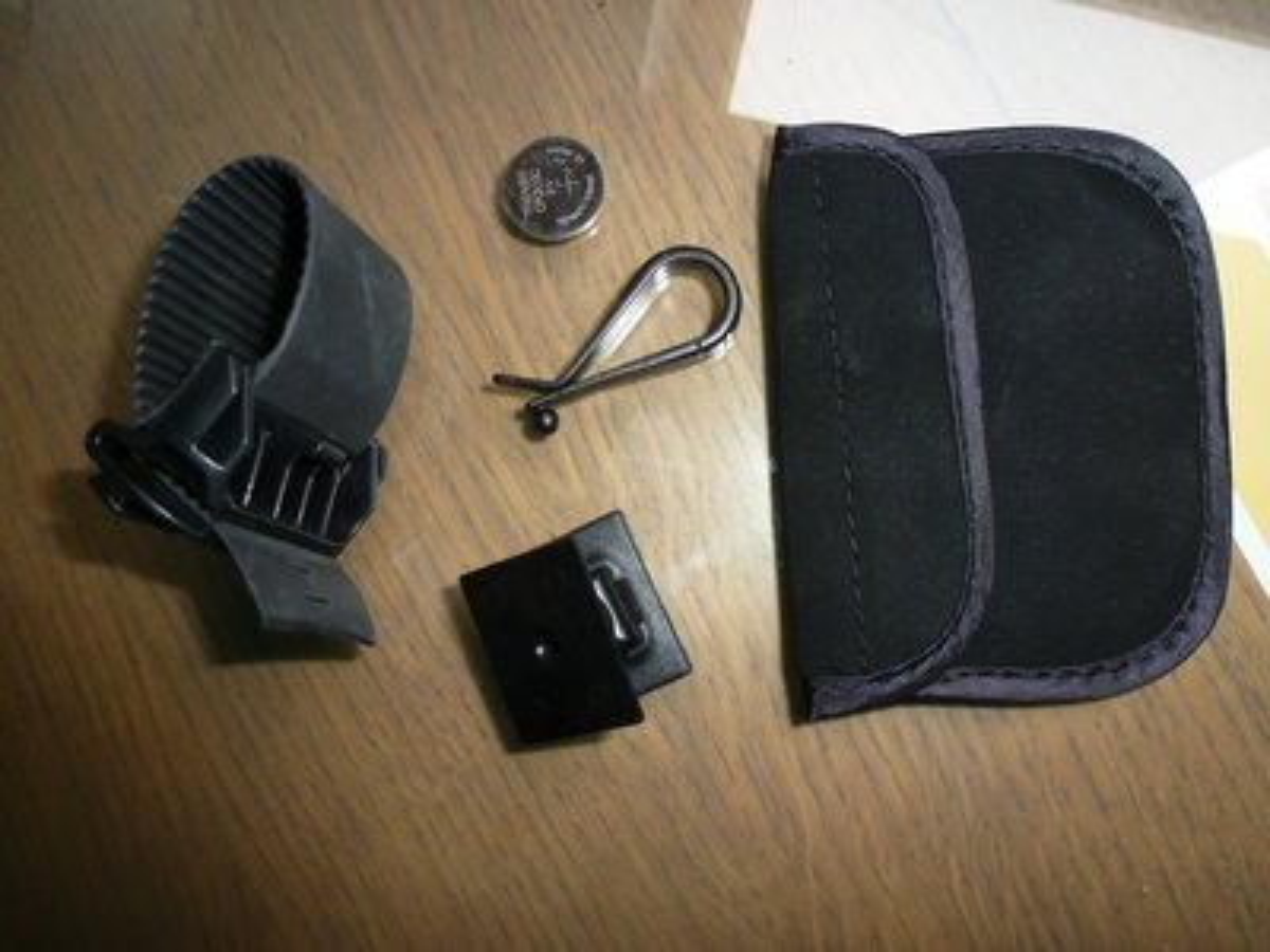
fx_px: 881
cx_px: 635
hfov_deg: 71.6
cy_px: 476
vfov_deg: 56.8
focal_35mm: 24
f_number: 3.3
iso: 250
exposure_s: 1/60
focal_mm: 4.3
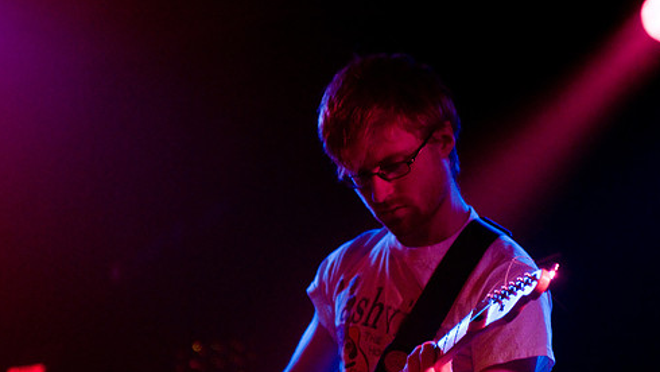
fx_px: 2276
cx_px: 334
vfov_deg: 9.3
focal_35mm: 130
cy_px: 258
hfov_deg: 16.5
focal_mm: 70
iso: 1250
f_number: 2.8
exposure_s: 1/80
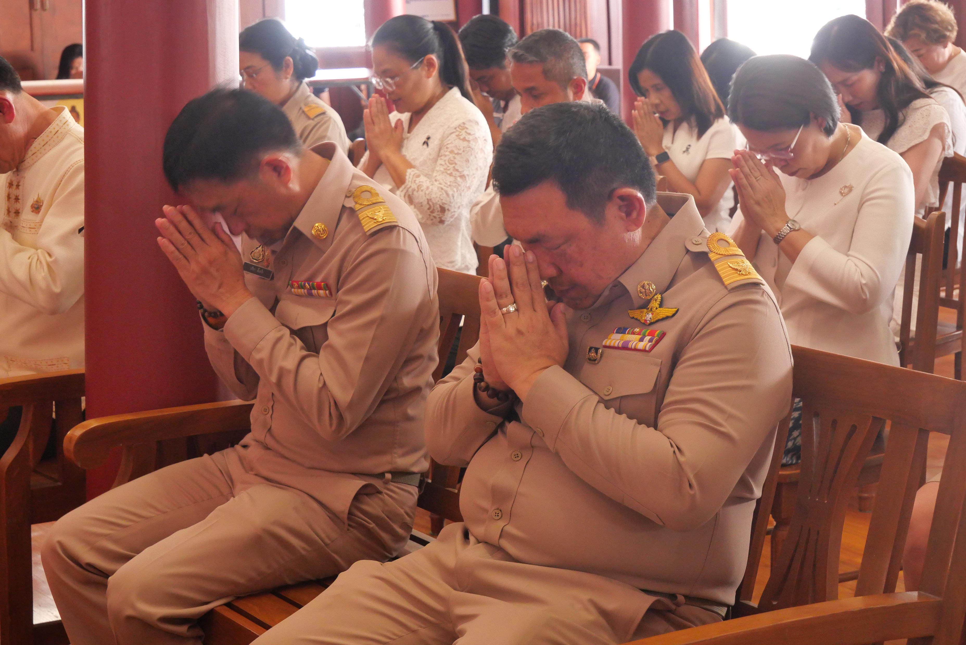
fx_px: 1987
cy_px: 322
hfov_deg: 27.3
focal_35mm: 74
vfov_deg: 18.5
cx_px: 483
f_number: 5.3
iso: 2000
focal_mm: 36
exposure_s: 1/40
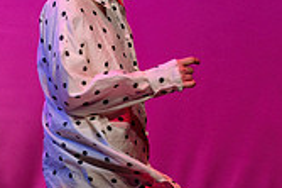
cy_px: 187
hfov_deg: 2.3
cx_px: -141
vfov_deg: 1.5
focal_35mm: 915
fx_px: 7160
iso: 1250
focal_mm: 200
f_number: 2.8
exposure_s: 1/500
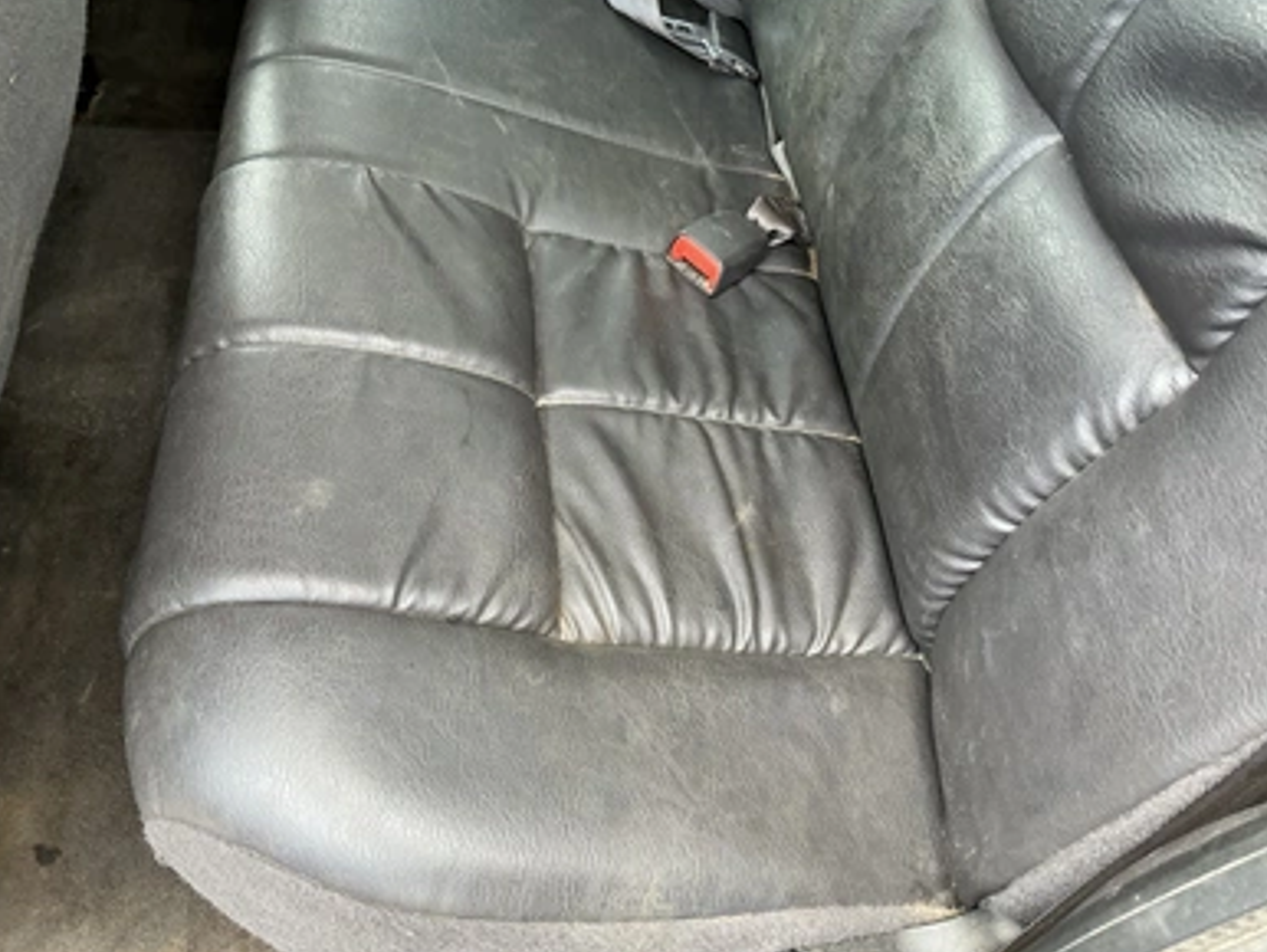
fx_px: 1062
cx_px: 614
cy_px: 469
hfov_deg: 61.6
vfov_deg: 48.3
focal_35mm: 29
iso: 64
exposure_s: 1/93
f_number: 1.8
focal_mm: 3
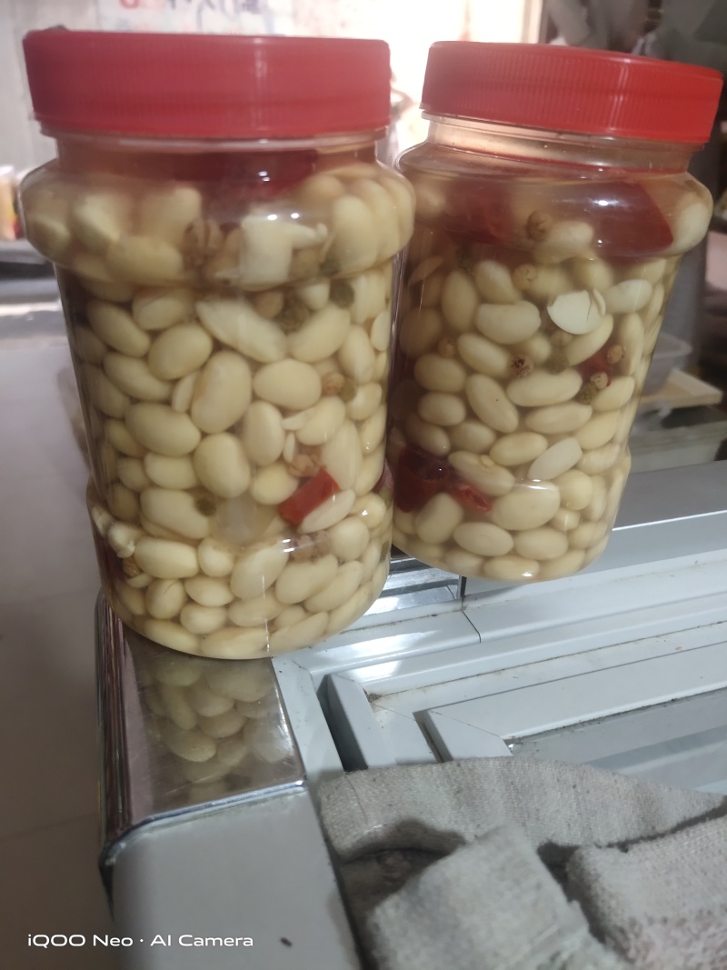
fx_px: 728
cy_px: 485
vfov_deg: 67.3
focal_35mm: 26
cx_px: 364
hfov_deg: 53.1
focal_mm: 4.27
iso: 208
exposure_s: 1/50
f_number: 1.79
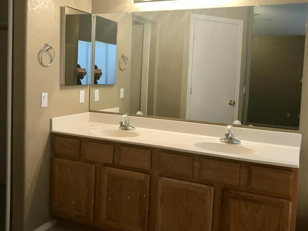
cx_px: 142
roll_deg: -1.3
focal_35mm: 37
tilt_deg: -5.1
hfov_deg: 50.1
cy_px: 99
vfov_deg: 38.6
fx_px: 329
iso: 32
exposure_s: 1/30
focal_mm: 3.99
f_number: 1.8
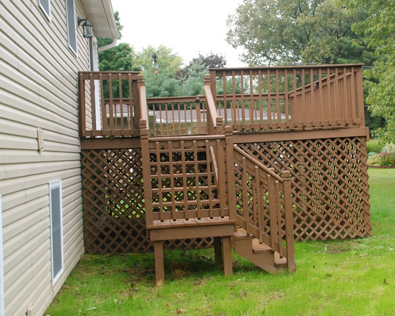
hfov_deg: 34.2
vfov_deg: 28.1
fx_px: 631
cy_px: 155
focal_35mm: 54
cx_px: 280
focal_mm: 26
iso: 1000
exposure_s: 1/500
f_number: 4
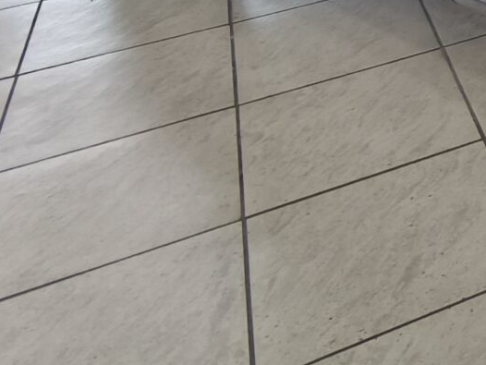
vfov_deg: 17.9
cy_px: -197
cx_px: 854
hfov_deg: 20.1
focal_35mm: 73
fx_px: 1025
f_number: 2.2
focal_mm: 1.91
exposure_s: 1/33.3
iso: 500
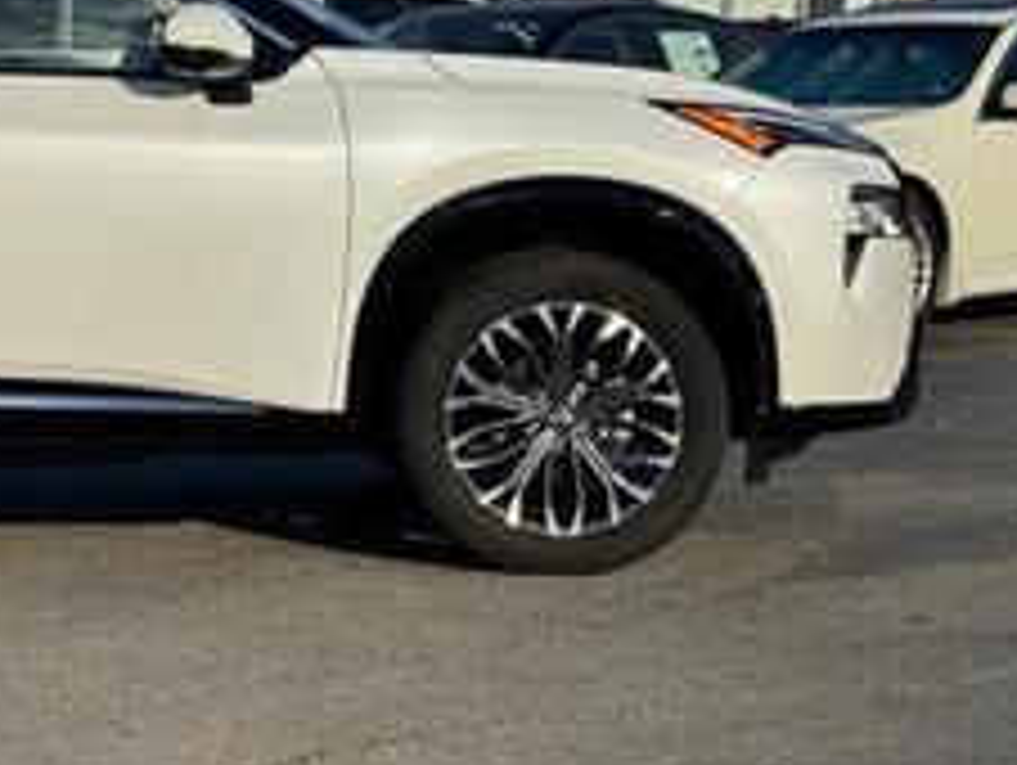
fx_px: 3147
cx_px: -54
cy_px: 202
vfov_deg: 13.8
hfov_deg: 17.8
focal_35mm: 107
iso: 64
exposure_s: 1/9009
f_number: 1.78
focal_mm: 6.76
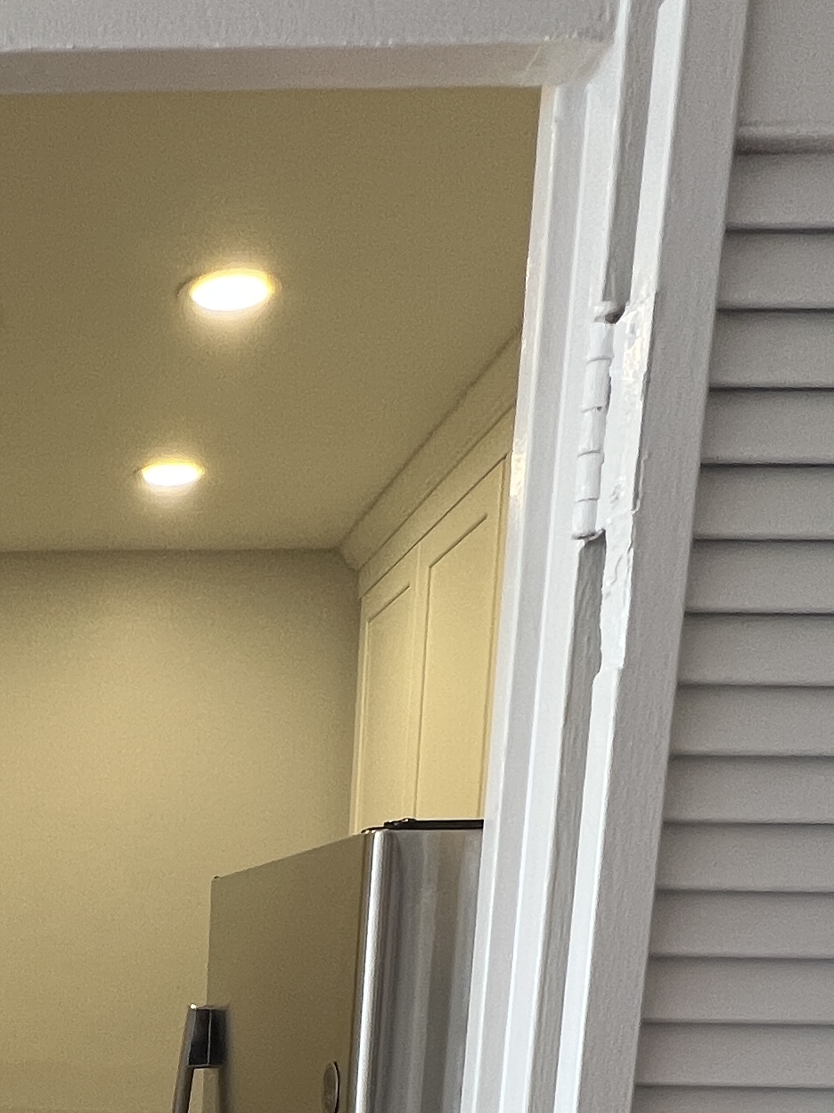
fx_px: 1349
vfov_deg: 36.6
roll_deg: -0.2
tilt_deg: -12.2
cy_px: 1270
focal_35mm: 42
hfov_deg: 31.1
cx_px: -51
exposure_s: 1/120
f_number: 1.8
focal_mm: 1.57
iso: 100
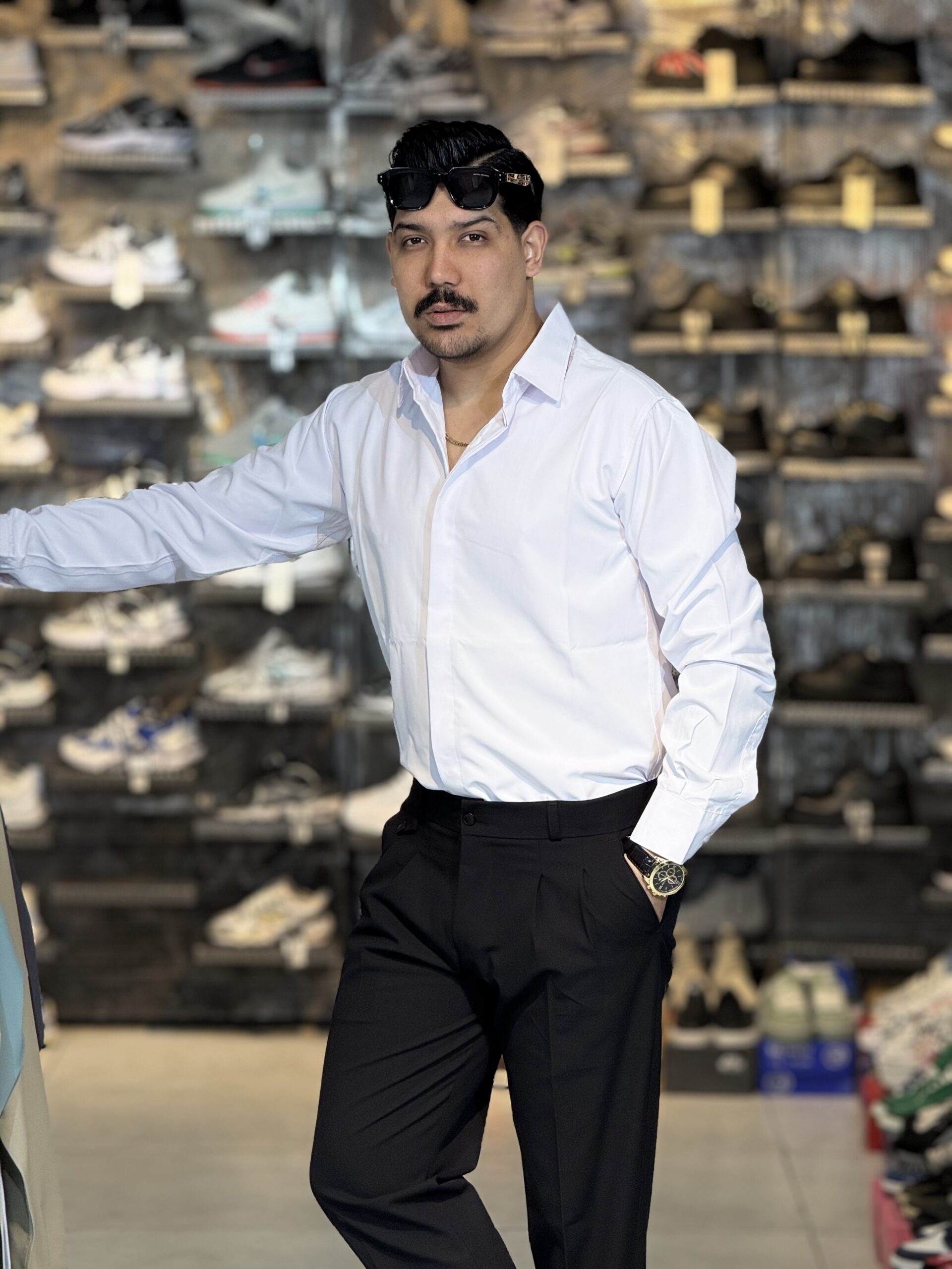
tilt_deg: -3.8
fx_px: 4400
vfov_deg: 16.4
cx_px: 476
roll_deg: -0.6
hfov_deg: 12.3
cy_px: 634
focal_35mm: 120
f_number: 2.8
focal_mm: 15.66
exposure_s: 1/100
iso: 80
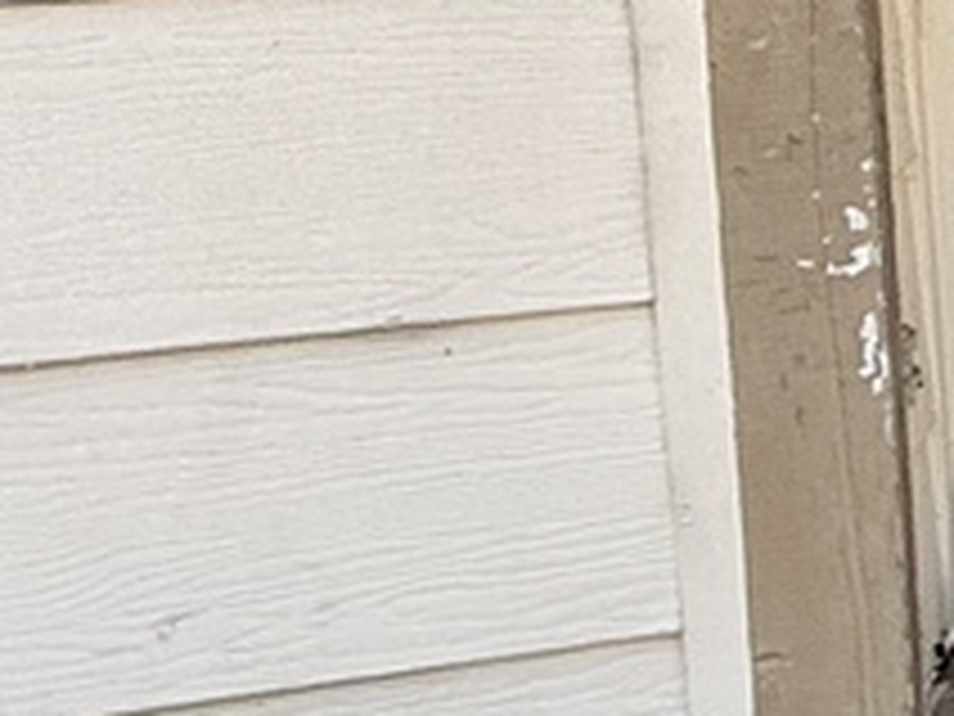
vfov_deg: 15.1
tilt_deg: -4.1
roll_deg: +0.9
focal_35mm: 95
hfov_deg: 12.5
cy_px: -117
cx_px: 2628
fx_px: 2618
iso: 50
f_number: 2.2
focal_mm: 2.22
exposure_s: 1/212
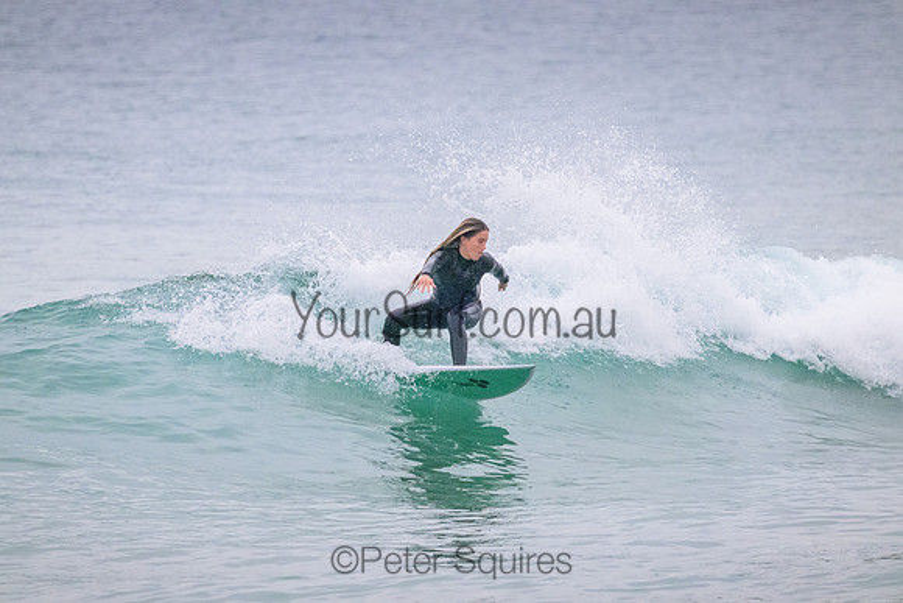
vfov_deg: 1.7
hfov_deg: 2.6
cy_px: 302
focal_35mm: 800
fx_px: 20070
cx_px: 452
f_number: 11
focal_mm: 800
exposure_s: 1/1250
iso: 10000
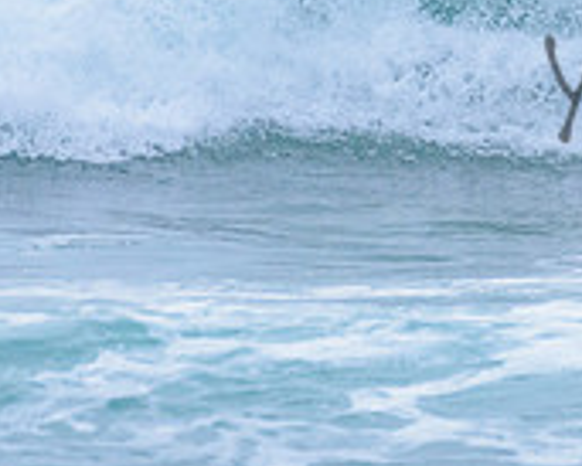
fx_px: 33608
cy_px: -28
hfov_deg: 1.0
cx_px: 682
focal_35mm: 1950
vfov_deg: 0.8
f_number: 5.6
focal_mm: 500
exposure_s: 1/2000
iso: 2200
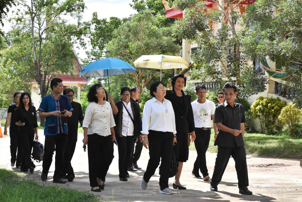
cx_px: 151
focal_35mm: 84
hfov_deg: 24.2
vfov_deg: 16.3
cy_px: 101
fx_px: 705
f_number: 11
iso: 2500
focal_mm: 56
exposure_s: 1/2000
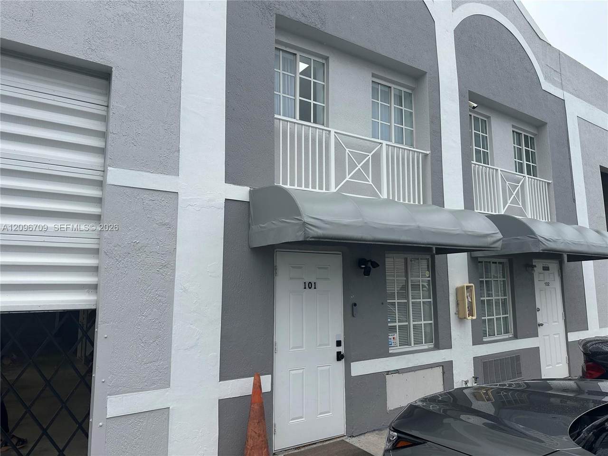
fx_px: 422
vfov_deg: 56.8
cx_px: 304
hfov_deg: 71.6
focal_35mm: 24
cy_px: 228
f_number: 1.78
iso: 80
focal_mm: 6.86
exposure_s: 1/943
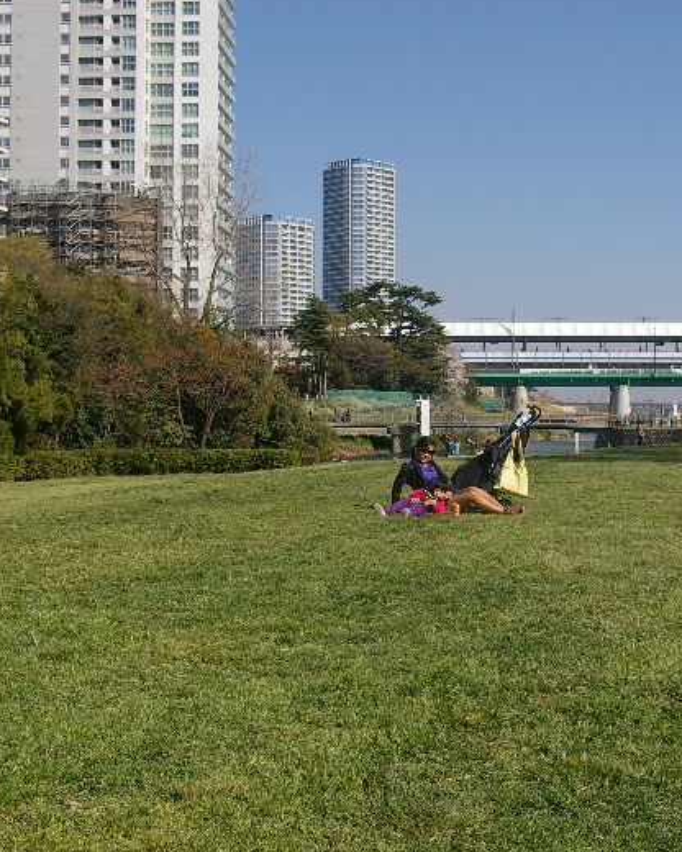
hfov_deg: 30.3
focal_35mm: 50
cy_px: 424
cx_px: 433
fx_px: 1254
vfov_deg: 37.5
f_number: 8
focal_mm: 23
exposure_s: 1/500
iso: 200
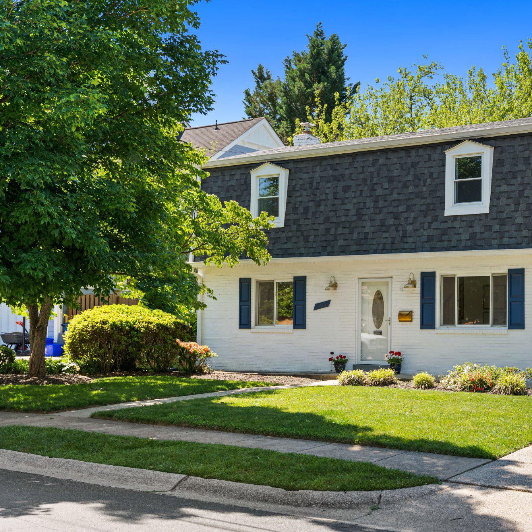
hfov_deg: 31.9
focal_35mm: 53
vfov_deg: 32.3
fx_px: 920
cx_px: 371
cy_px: 271
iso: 160
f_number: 2.8
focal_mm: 40.7
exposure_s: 1/1600
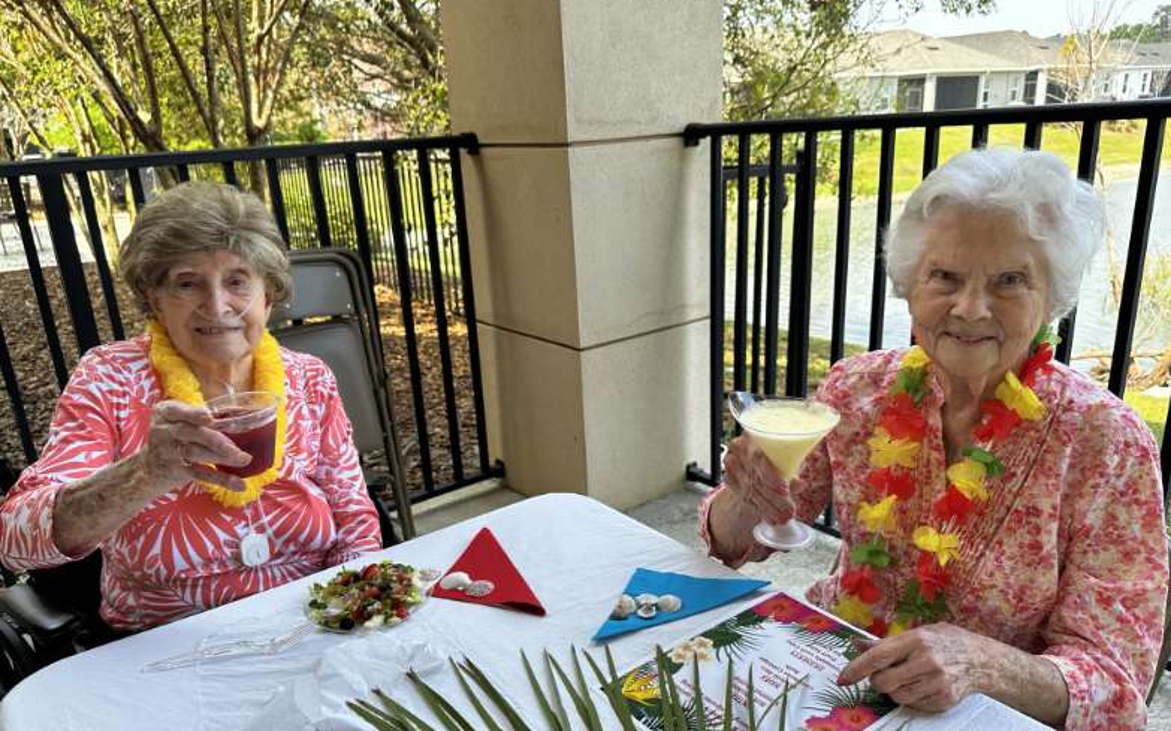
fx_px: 830
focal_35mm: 26
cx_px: 574
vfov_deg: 47.5
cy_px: 414
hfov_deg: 70.4
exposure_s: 1/672
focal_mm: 6.9
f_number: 1.8
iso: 80
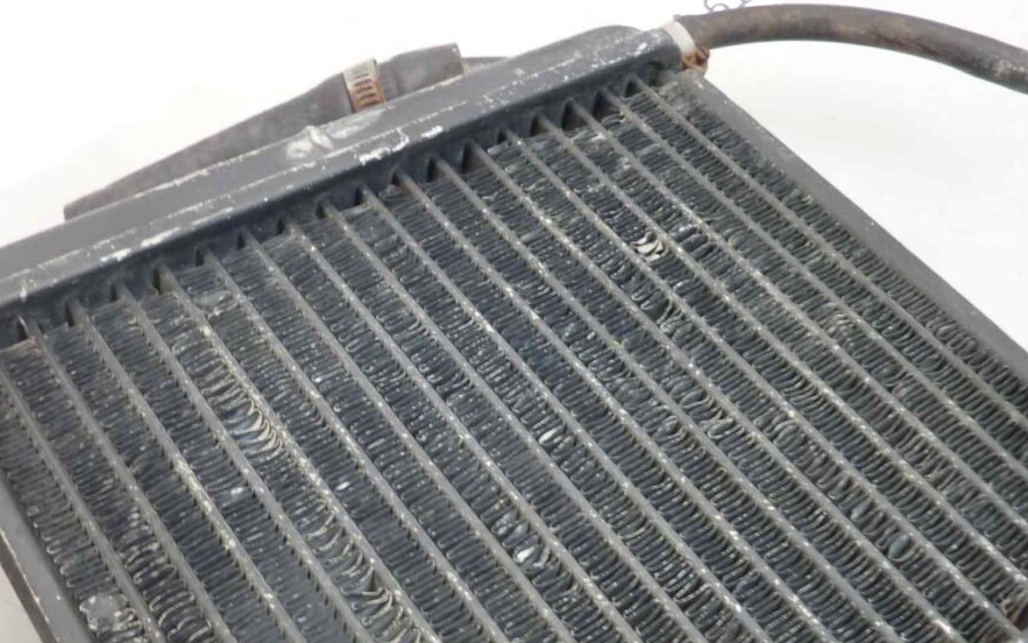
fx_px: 1261
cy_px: 457
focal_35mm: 45
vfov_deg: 28.3
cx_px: 468
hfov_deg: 44.3
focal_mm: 4.1
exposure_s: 1/8
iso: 125
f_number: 3.3
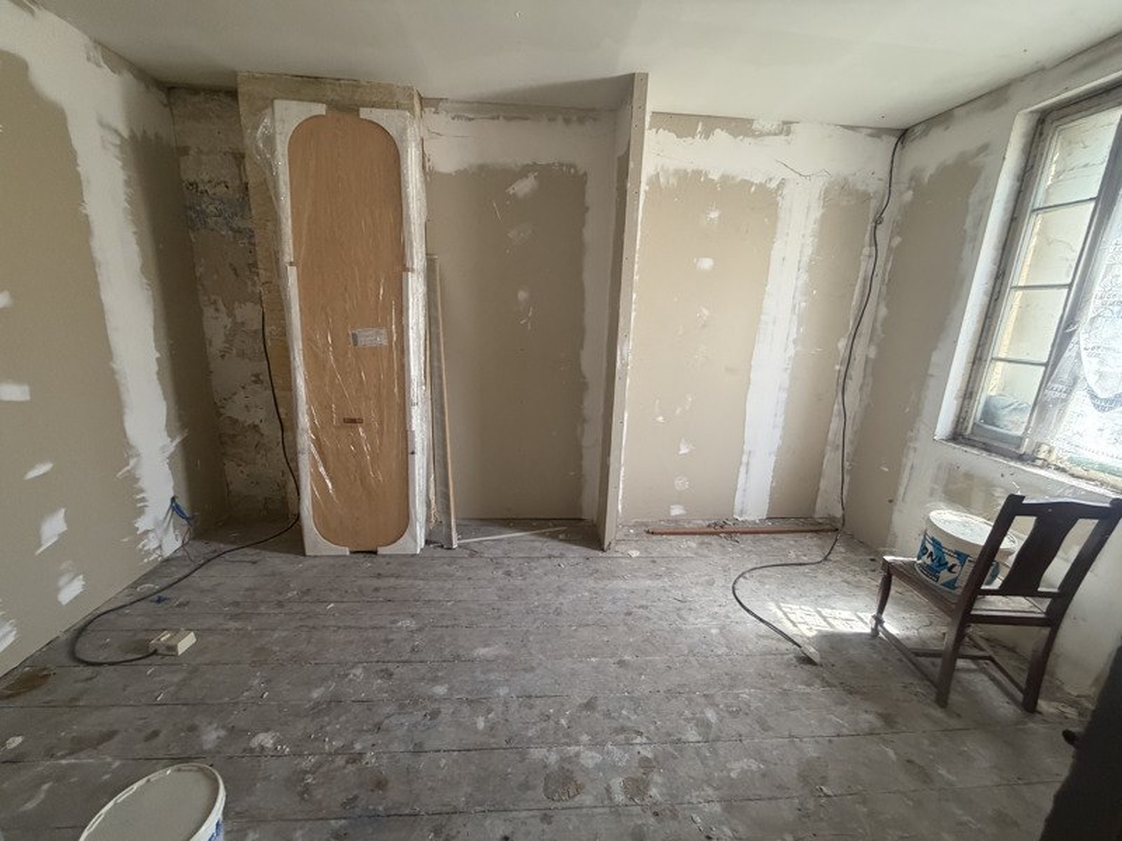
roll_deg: -2.7
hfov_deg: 102.1
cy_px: 420
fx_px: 454
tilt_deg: -13.8
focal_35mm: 14
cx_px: 561
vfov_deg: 85.7
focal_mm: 2.22
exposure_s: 1/76
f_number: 2.2
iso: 320
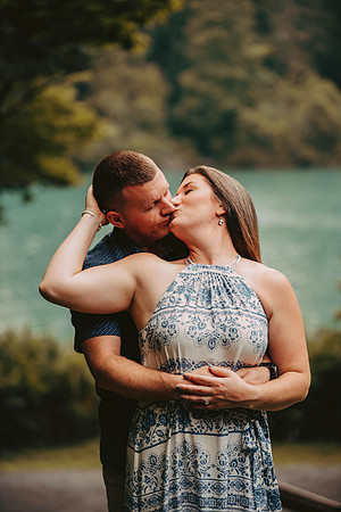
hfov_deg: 11.4
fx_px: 1705
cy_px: 256
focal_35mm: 120
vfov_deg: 17.1
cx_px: 170
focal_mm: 120
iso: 320
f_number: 2.8
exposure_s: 1/125
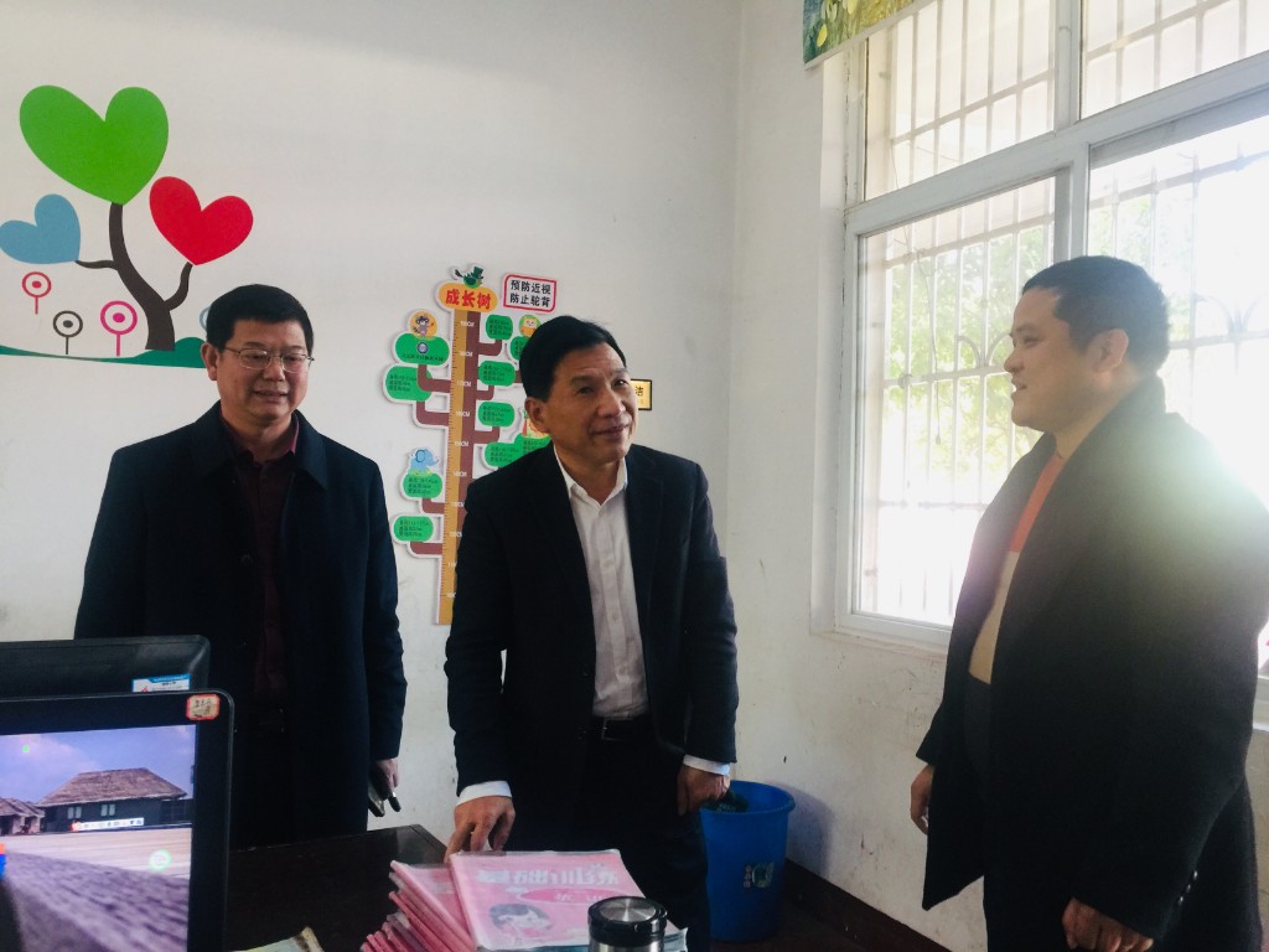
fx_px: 1063
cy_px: 476
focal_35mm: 29
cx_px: 634
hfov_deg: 61.7
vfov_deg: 48.2
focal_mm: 4.15
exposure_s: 1/33
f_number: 2.2
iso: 80
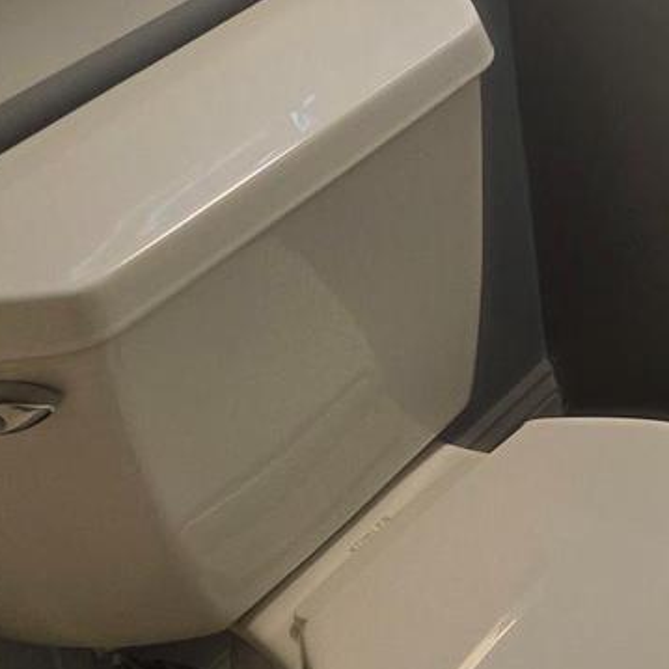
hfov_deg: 17.7
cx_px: 1031
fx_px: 1902
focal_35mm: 87
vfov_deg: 17.3
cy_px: -421
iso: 160
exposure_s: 1/120
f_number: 1.7
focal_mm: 6.3
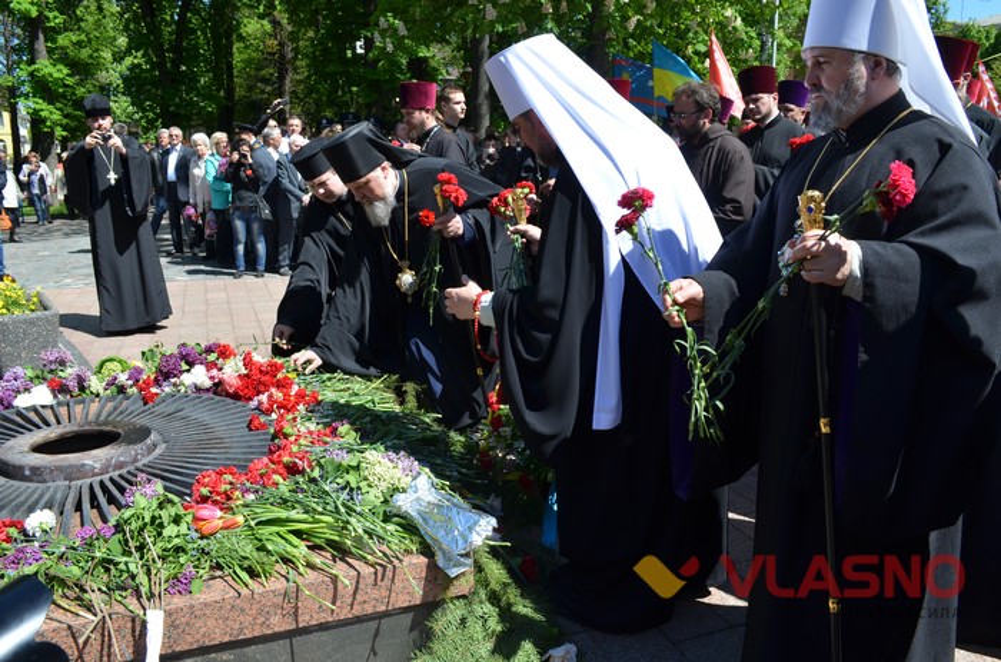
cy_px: 331
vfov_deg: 47.7
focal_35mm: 27
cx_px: 500
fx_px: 749
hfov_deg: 67.5
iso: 160
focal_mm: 18
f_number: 8
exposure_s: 1/250
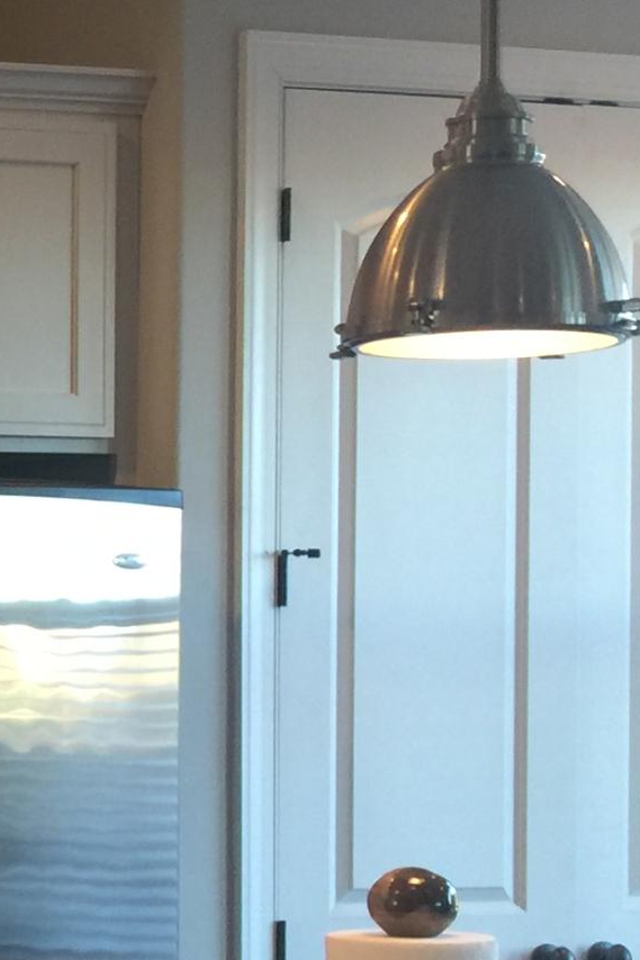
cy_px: 651
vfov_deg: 19.2
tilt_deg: +0.4
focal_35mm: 106
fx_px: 2828
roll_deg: -1.1
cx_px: -863
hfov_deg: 11.0
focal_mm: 4.15
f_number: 2.2
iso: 40
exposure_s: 1/15
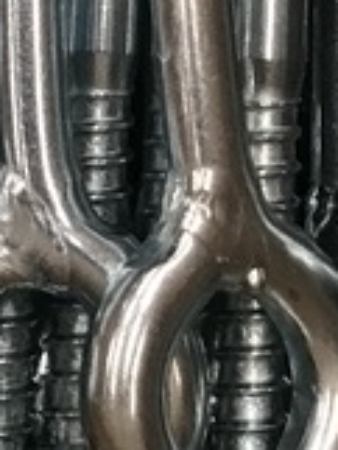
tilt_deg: -69.7
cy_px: -665
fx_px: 2314
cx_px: -123
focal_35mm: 178
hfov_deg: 8.2
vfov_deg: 9.7
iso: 40
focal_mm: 3.99
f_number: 1.8
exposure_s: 1/20
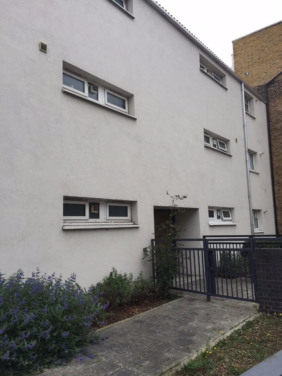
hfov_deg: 48.2
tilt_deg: +7.1
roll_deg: +1.9
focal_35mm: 29
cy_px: 188
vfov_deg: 61.7
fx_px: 315
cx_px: 141
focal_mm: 4.15
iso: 32
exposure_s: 1/557
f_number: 2.2
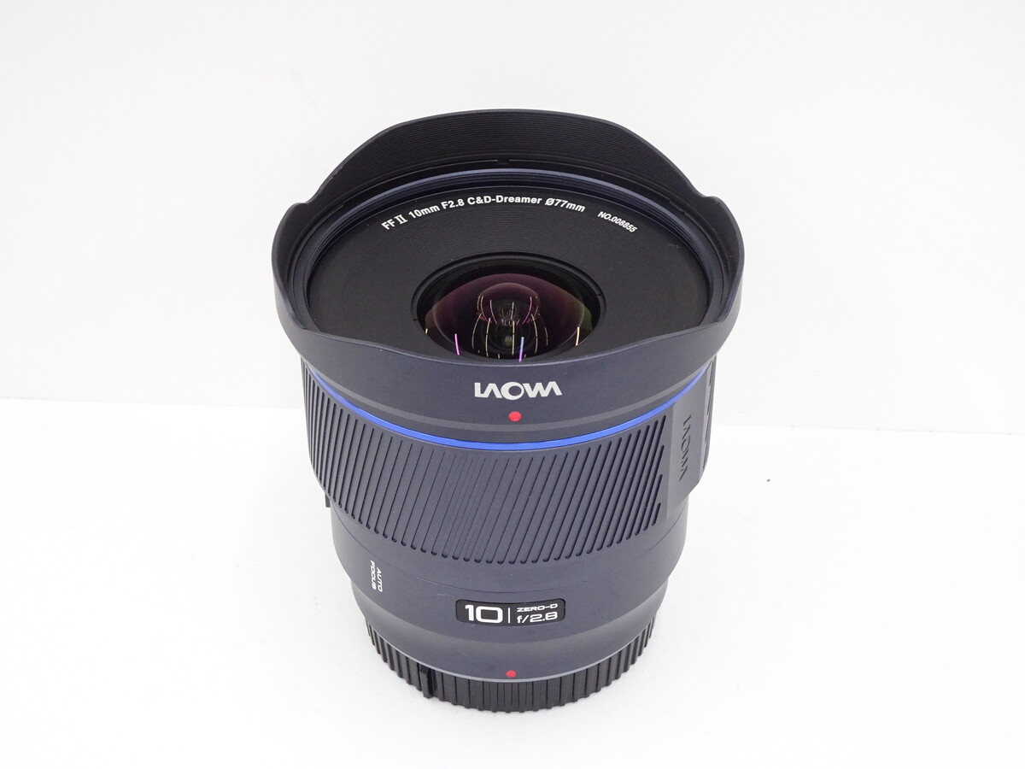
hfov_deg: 32.2
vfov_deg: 24.4
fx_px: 1777
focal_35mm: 60
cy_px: 384
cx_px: 512
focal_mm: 10.23
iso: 500
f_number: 4.5
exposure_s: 1/60
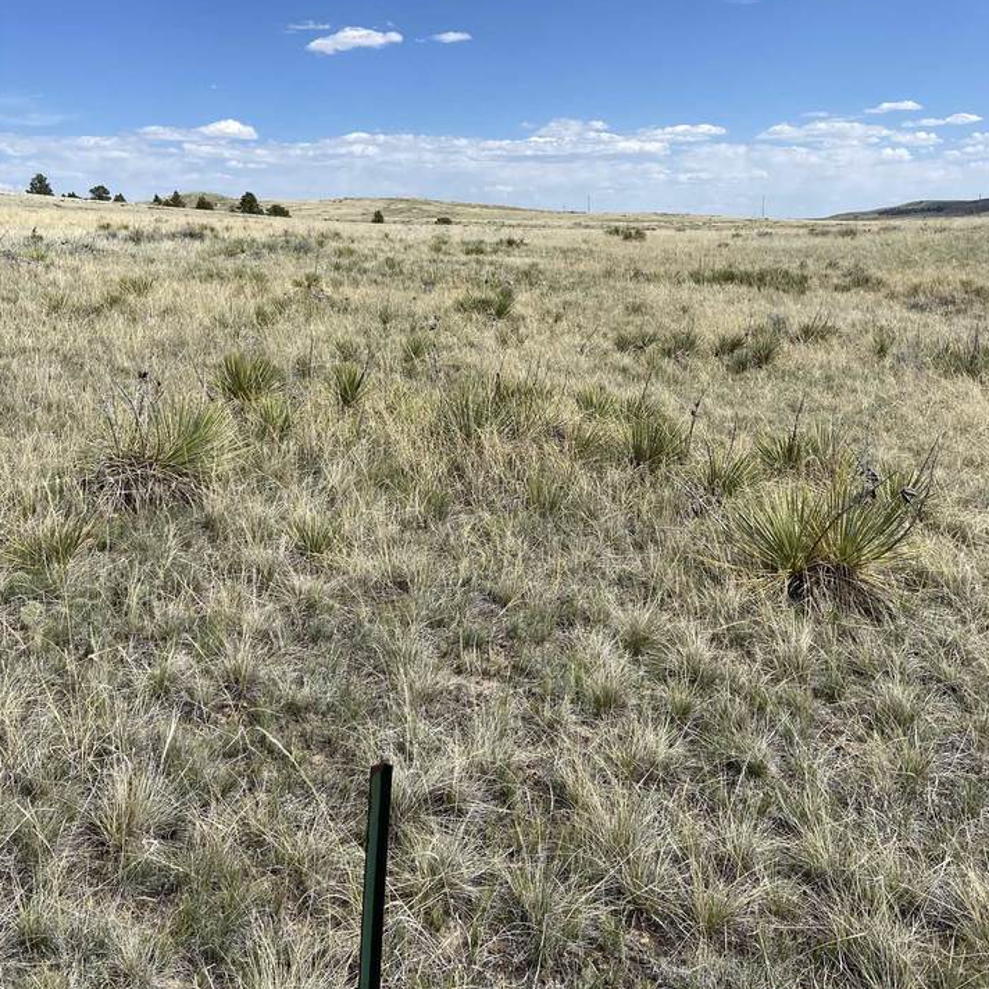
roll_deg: -0.4
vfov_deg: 51.6
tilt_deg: -7.1
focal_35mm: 31
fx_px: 1002
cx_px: 496
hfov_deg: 52.5
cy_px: 336
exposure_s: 1/4608
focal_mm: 4.25
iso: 32
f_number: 1.8
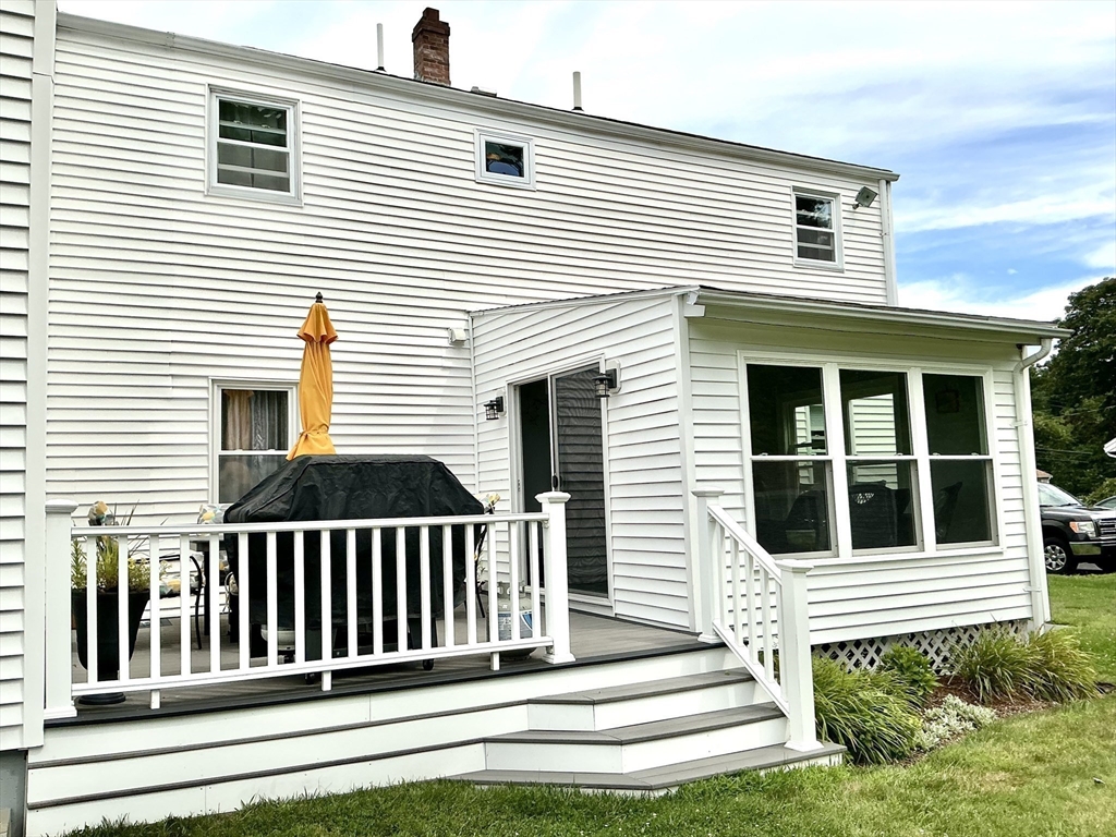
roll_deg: +2.7
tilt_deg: +6.7
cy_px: 418
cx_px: 558
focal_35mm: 29
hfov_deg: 61.7
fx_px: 935
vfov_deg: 48.2
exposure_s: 1/2538
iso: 25
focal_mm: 3
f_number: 1.8
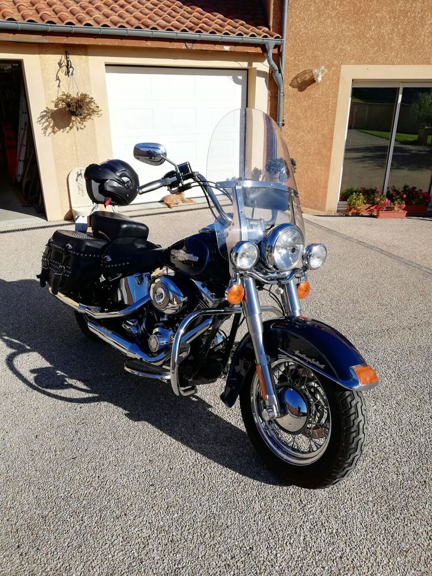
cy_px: 288
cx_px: 216
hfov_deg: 51.4
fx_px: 449
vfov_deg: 65.3
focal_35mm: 27
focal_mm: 3.81
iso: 50
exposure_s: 1/1828
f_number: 2.2
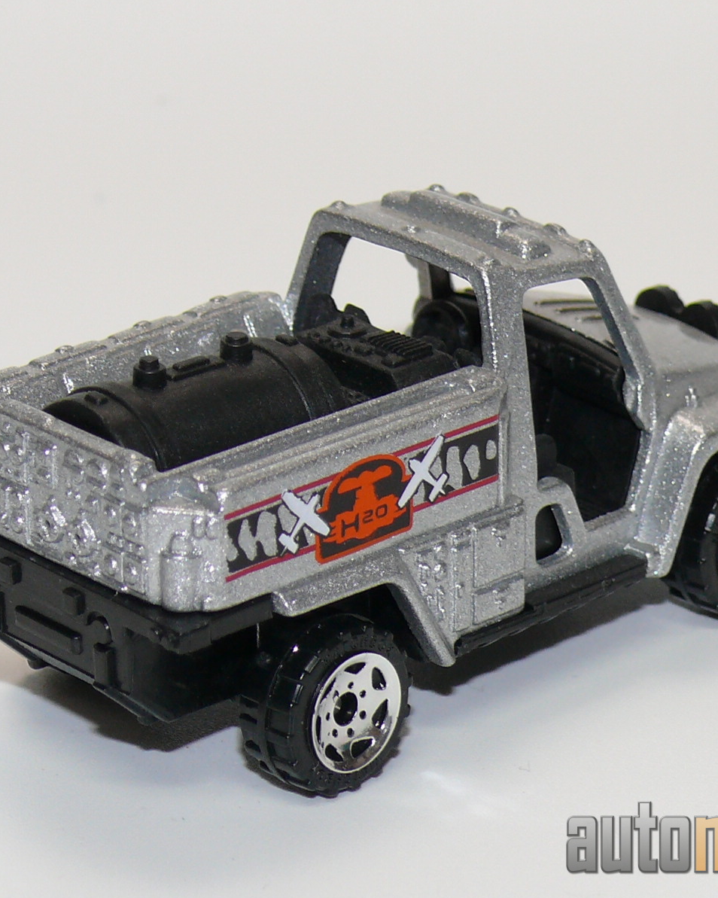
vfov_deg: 10.6
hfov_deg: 8.5
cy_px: 450
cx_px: 393
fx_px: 4836
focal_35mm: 182
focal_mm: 16.4
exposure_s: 1/30
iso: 100
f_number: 4
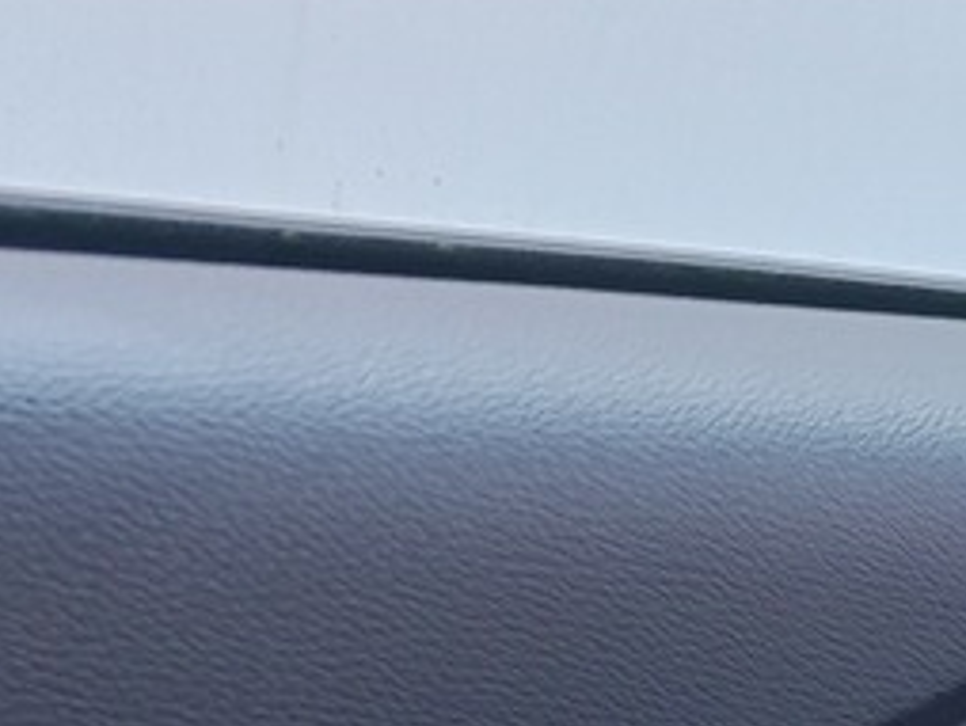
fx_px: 2374
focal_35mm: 85
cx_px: 1213
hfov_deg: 21.1
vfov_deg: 16.4
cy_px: 962
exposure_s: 1/50
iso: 125
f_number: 1.8
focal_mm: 4
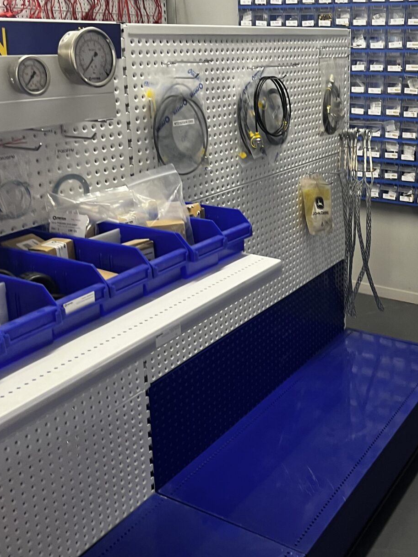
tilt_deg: -17.3
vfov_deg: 45.5
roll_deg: +0.0
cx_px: 296
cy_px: 222
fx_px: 660
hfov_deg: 34.6
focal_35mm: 41
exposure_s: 1/50
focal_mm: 5.1
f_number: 1.6
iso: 125
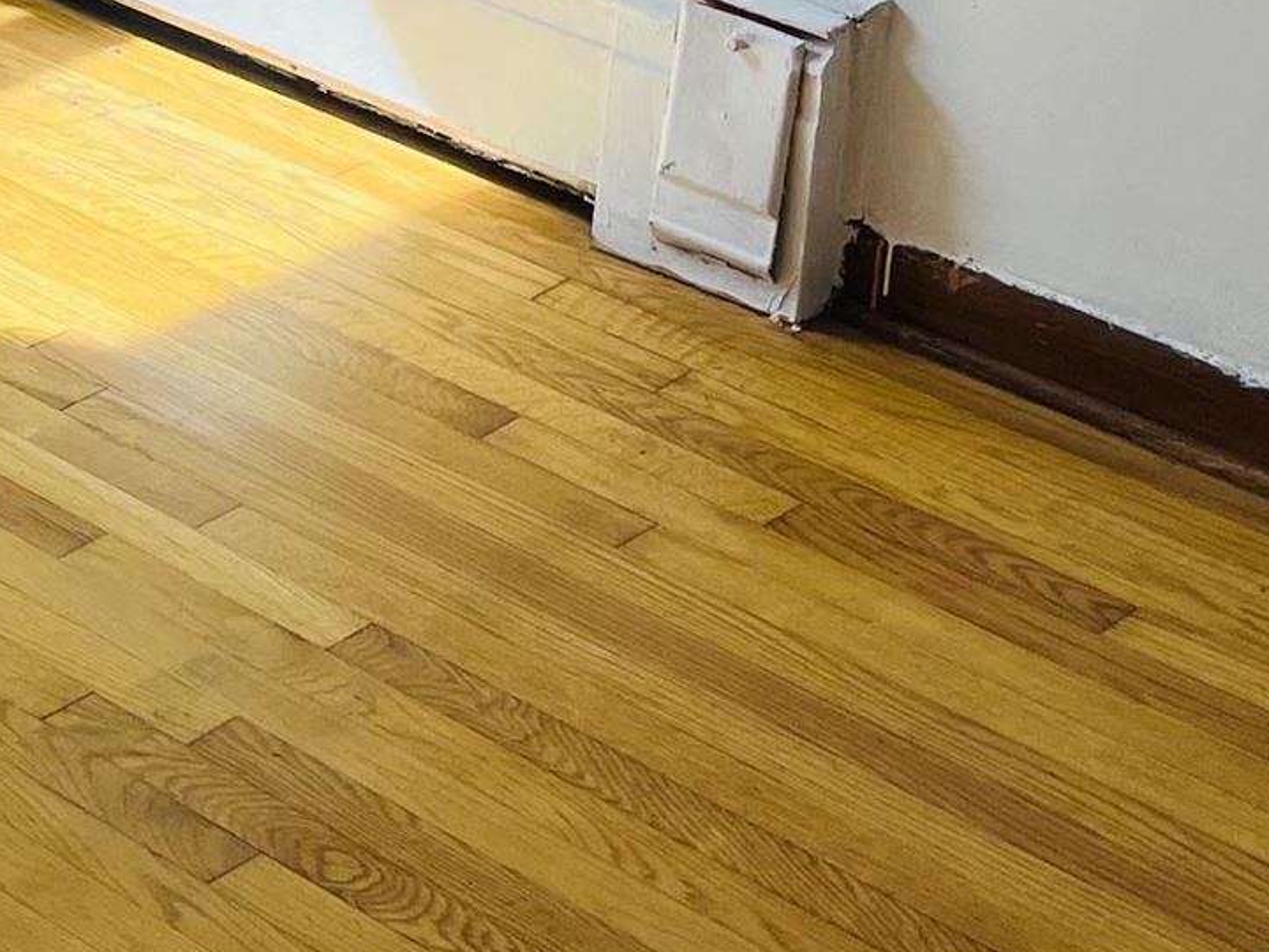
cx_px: -608
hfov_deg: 16.3
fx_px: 4069
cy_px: -636
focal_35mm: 111
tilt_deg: -13.3
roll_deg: -0.3
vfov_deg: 12.4
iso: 50
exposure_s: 1/381
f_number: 1.6
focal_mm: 5.1
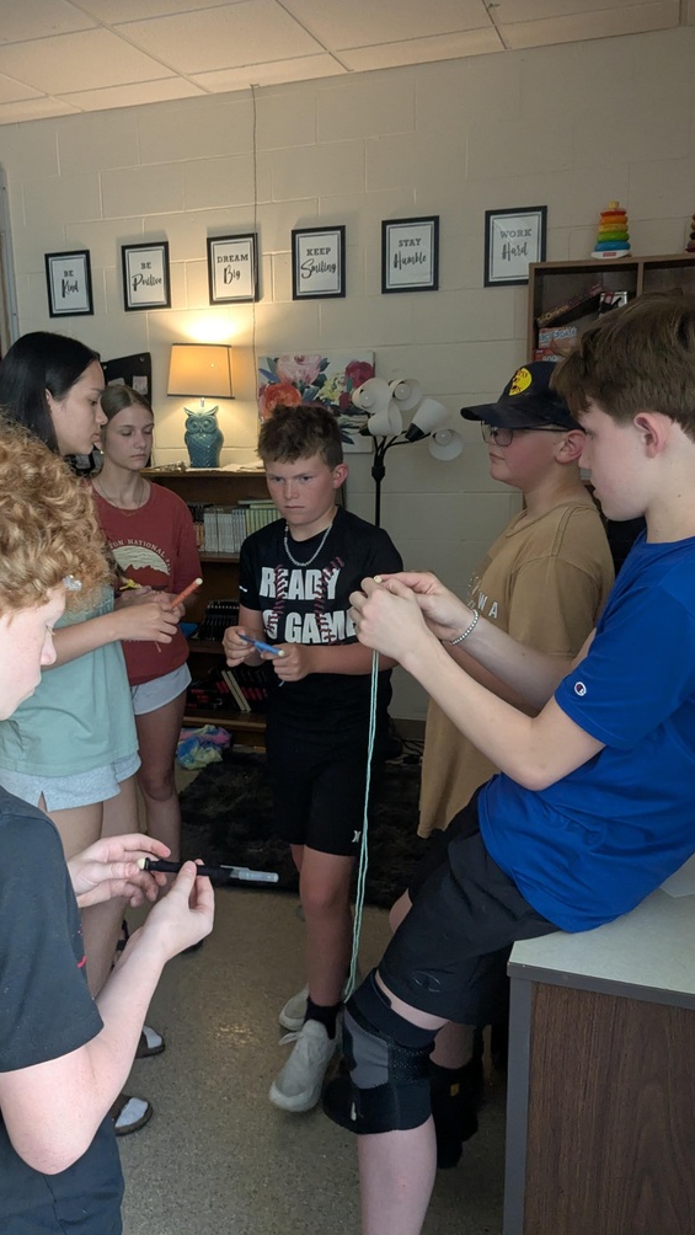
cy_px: 606
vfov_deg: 64.3
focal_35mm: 30
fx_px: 983
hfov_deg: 38.5
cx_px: 230
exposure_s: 1/120
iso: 232
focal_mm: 4.38
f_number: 1.73
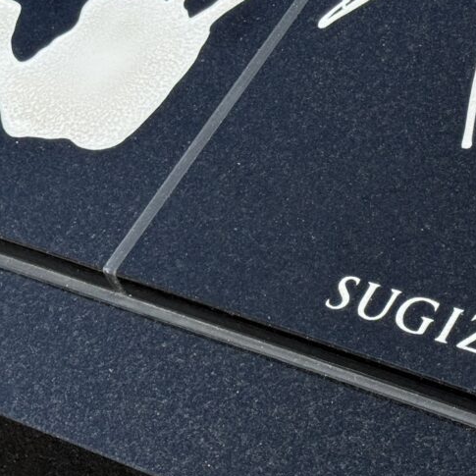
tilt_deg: -30.7
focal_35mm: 112
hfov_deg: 15.5
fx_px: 1742
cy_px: 71
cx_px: 329
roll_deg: +10.5
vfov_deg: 15.4
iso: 100
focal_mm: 6.76
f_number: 1.78
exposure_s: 1/6536
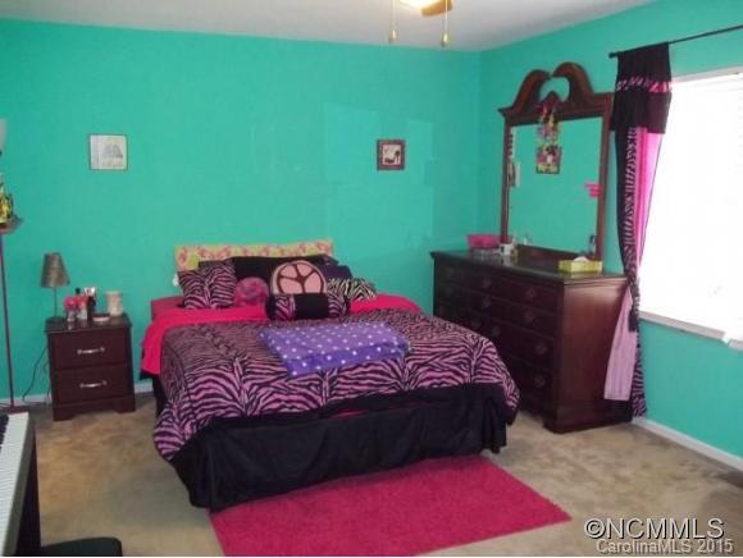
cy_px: 279
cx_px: 372
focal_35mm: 32
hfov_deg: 56.8
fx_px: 687
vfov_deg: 44.2
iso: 250
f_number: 2.9
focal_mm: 5.7
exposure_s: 1/30
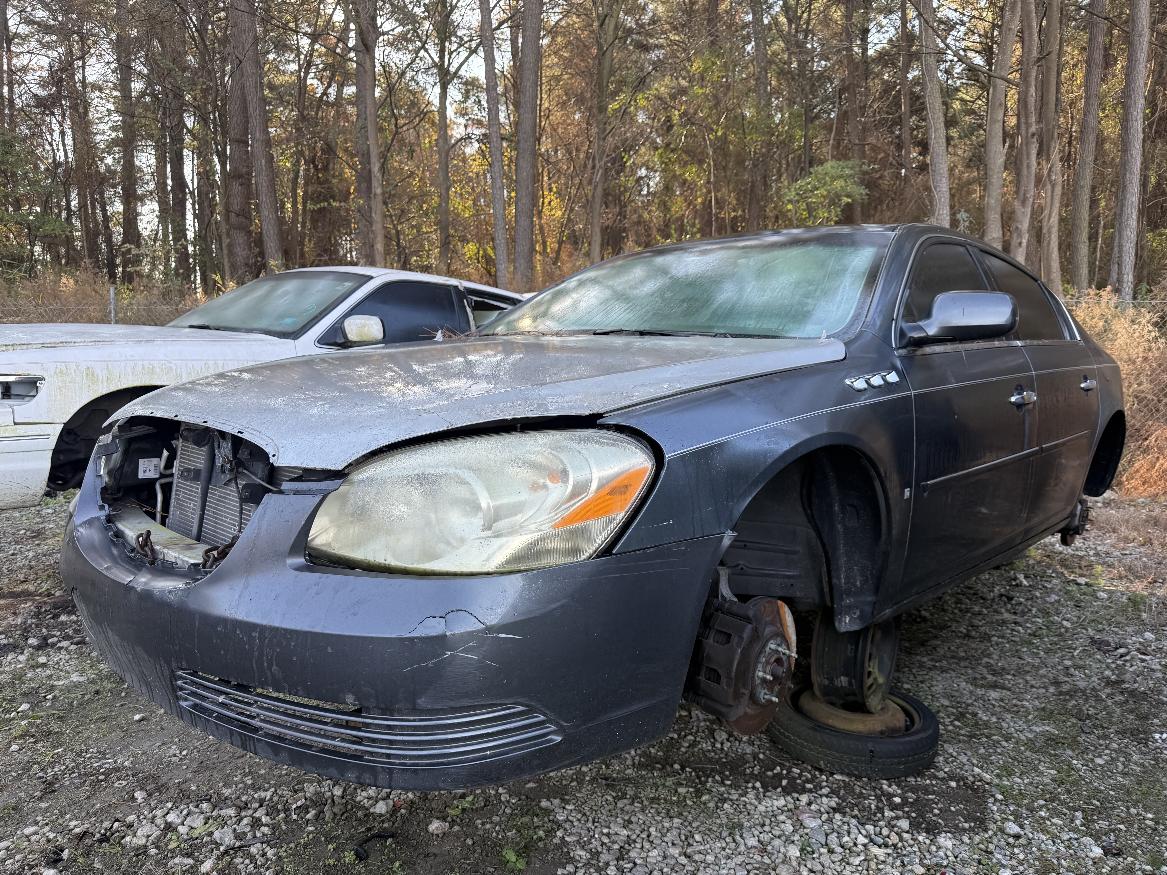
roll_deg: +0.5
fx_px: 809
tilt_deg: -6.5
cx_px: 584
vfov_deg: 56.8
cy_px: 438
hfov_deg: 71.6
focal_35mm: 24
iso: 80
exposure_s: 1/361
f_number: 1.78
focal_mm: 6.76
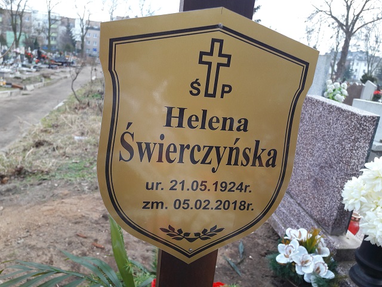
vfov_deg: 49.7
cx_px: 191
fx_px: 309
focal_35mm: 28
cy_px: 144
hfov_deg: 63.4
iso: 40
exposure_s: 1/139
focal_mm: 3.7
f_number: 1.9
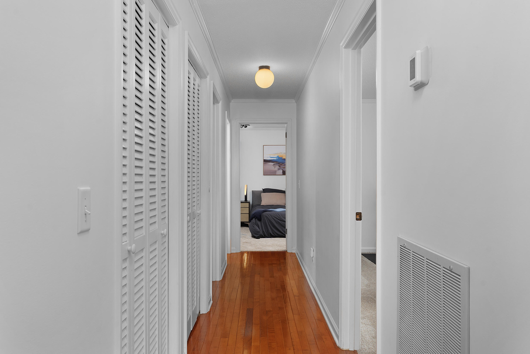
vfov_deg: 47.9
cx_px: 265
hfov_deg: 67.4
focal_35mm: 27
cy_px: 177
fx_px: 397
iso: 320
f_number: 7.1
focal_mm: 27
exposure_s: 1/10
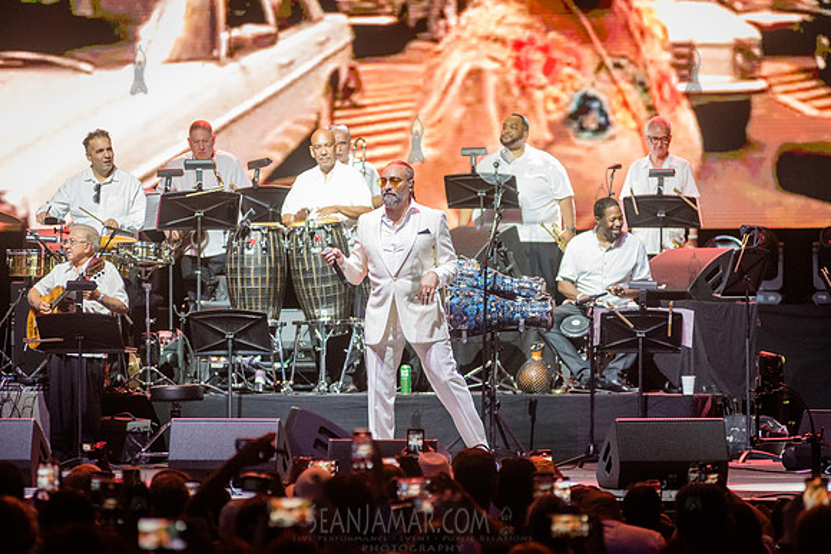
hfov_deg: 10.3
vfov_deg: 6.9
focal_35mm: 201
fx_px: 4631
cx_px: 416
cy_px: 277
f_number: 4
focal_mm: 200
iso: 4000
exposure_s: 1/500
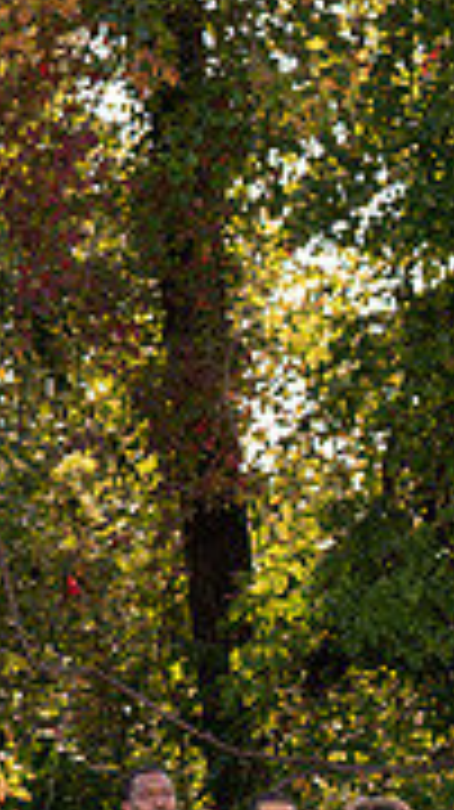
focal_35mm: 246
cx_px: 1202
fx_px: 5275
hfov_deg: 4.8
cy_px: 556
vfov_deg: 8.8
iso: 125
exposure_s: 1/200
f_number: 4
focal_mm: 70
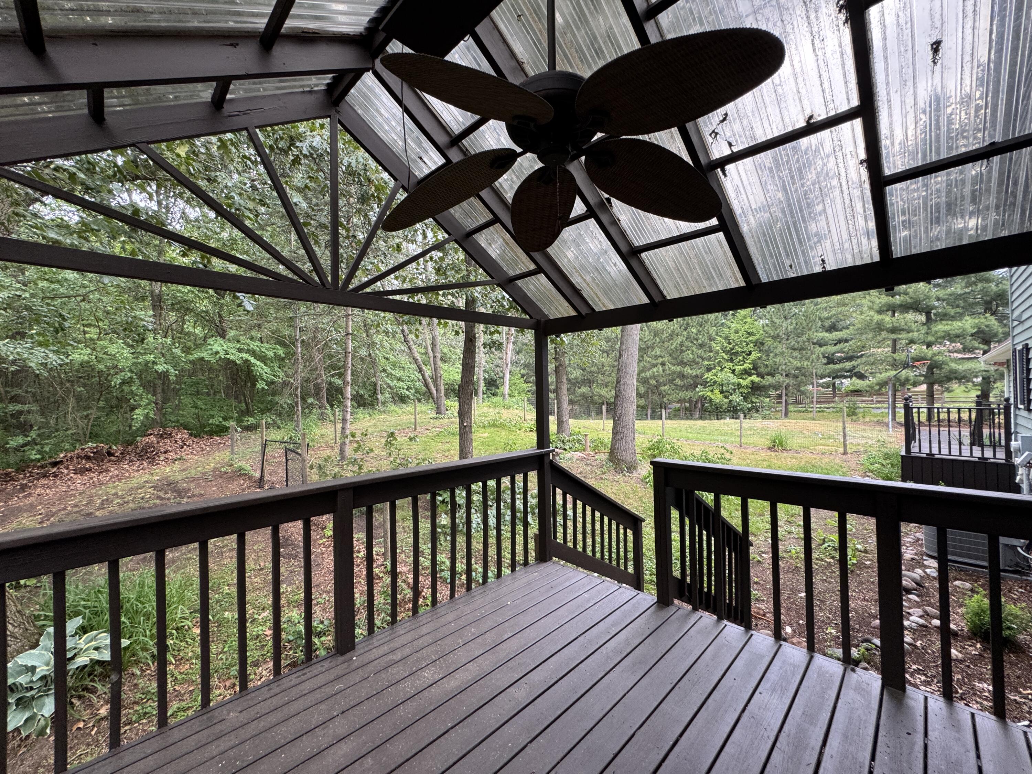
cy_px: 387
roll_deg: +0.9
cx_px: 516
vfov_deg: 85.7
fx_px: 417
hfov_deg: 102.1
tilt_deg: -0.3
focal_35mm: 14
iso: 160
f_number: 2.2
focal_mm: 2.22
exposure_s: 1/99
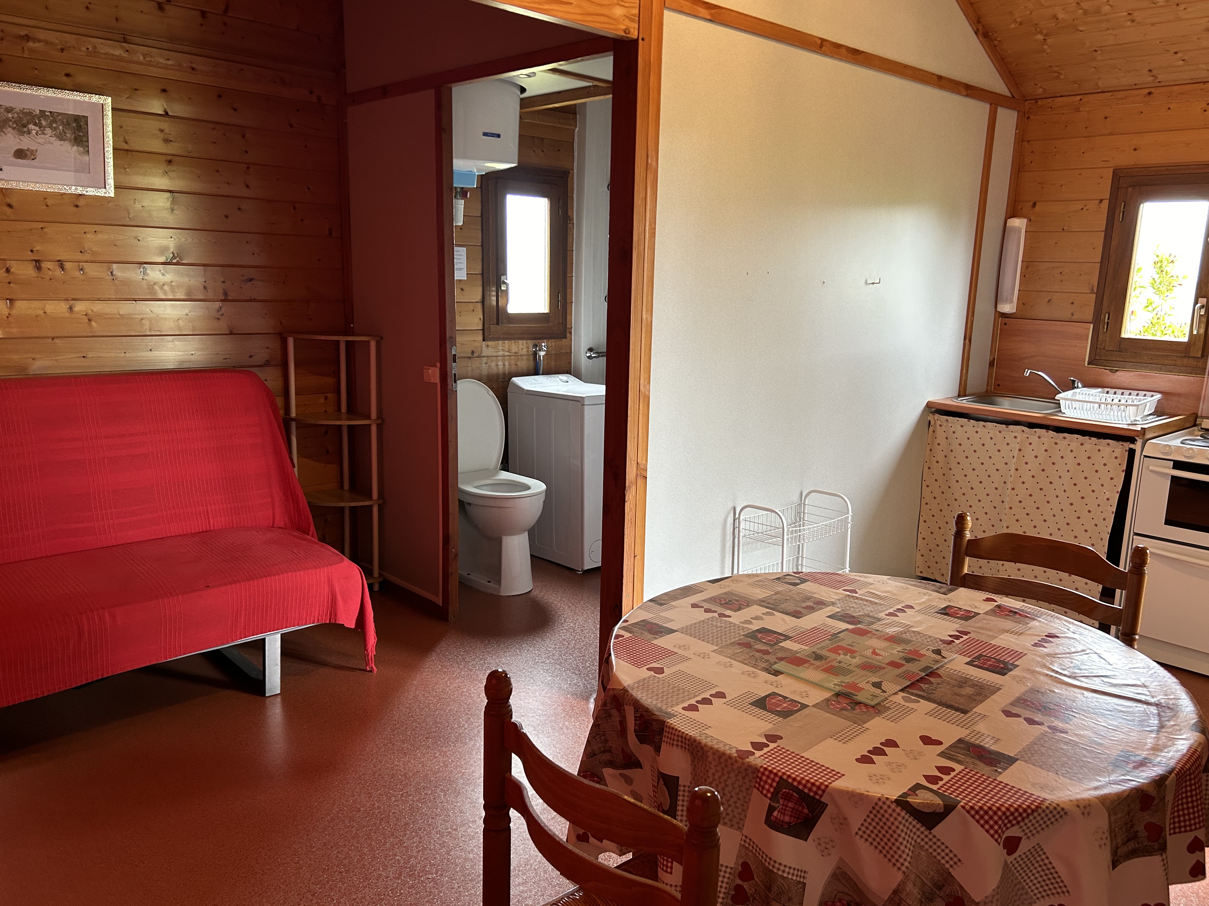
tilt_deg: -12.1
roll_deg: -1.8
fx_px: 943
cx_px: 625
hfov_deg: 65.3
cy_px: 459
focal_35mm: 27
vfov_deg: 51.4
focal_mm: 5.7
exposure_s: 1/50
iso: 125
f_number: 1.5
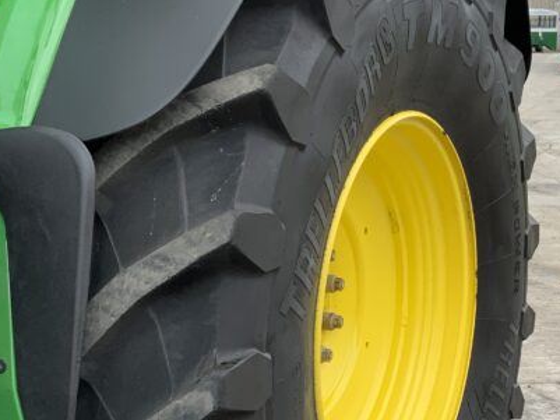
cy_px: 354
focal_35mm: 74
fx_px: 1197
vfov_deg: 19.6
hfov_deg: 26.1
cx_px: 388
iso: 16
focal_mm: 3
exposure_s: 1/551
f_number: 1.8
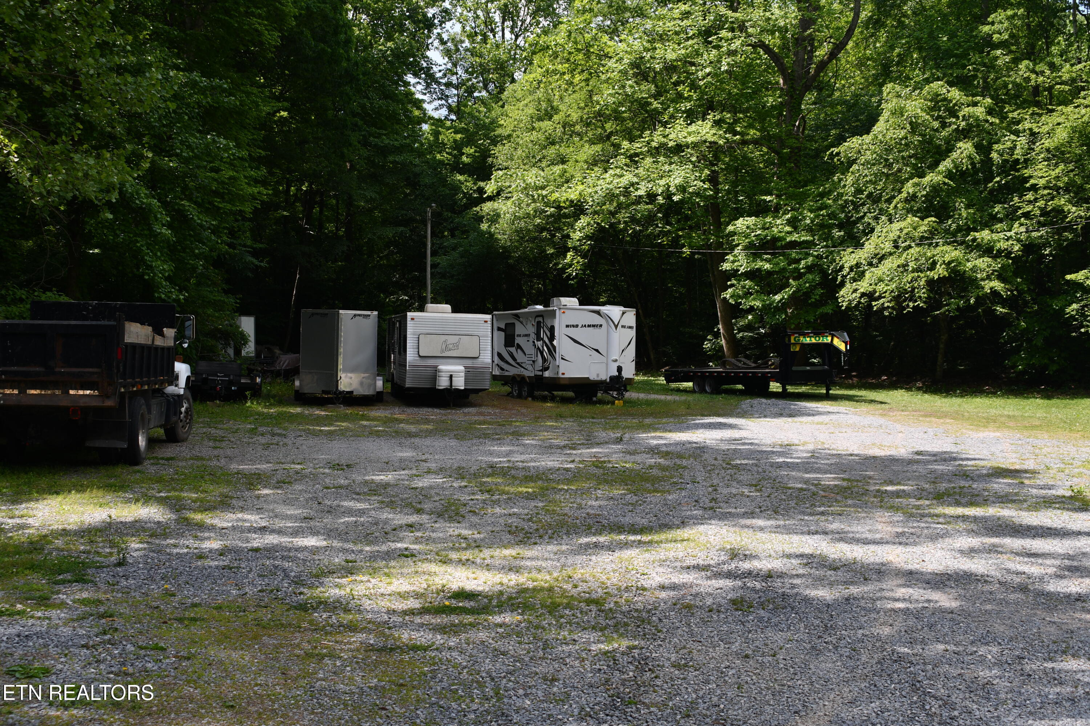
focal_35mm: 42
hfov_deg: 46.4
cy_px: 363
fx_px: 1272
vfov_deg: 31.9
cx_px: 545
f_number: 4
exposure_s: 1/250
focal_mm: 28
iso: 100
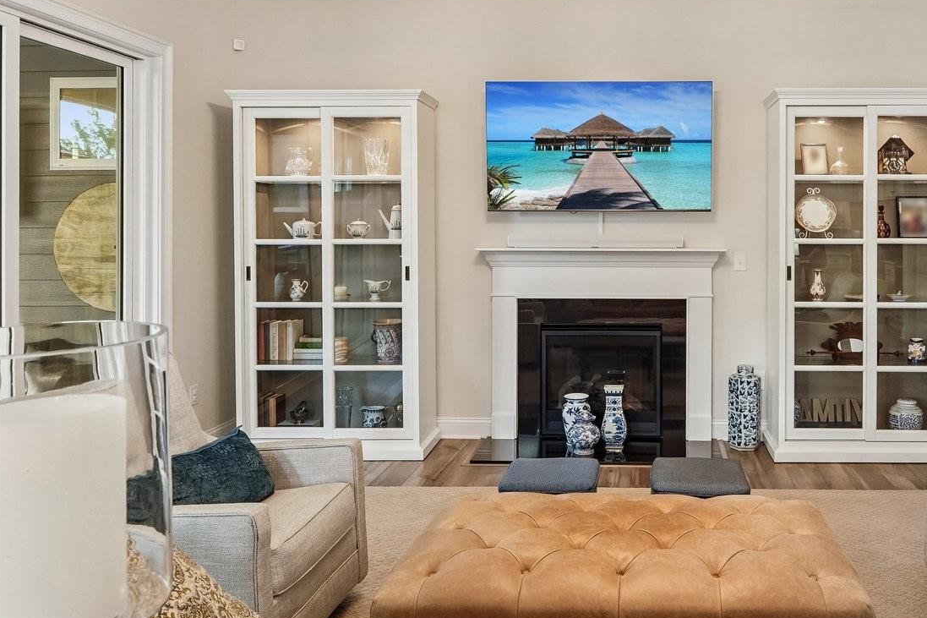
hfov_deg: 63.6
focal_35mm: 28
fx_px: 721
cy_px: 233
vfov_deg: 46.0
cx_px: 630
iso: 400
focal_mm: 10
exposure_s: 1/4
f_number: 8
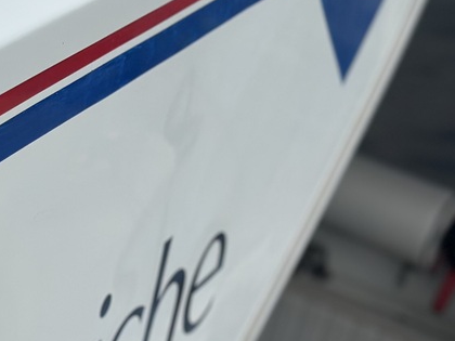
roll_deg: -7.6
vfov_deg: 10.7
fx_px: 1801
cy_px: 371
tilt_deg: -29.7
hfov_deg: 13.9
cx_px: -119
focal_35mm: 137
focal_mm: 6.86
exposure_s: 1/4367
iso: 80
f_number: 1.78
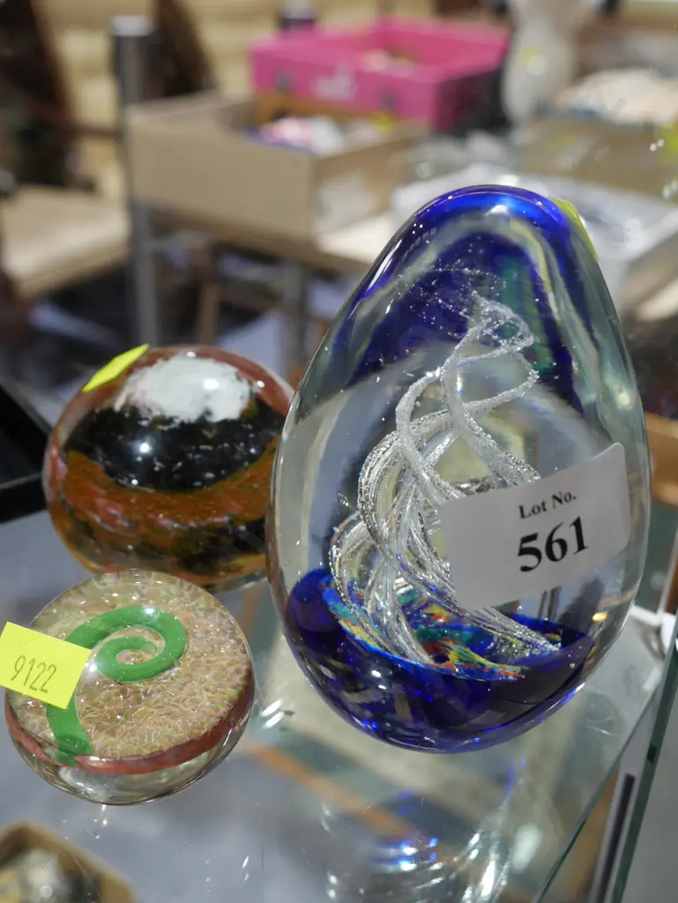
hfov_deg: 36.0
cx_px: 339
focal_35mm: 40
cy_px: 452
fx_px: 1044
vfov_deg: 46.8
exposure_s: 1/60
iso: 640
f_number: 4.4
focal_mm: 20
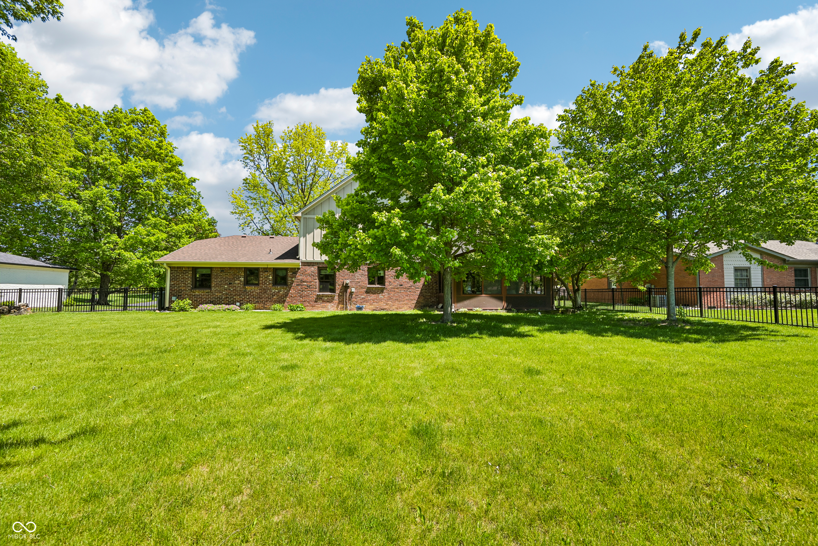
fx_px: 318
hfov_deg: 104.3
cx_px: 409
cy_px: 273
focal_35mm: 14
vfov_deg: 81.2
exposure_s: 1/160
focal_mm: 14
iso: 100
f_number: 8
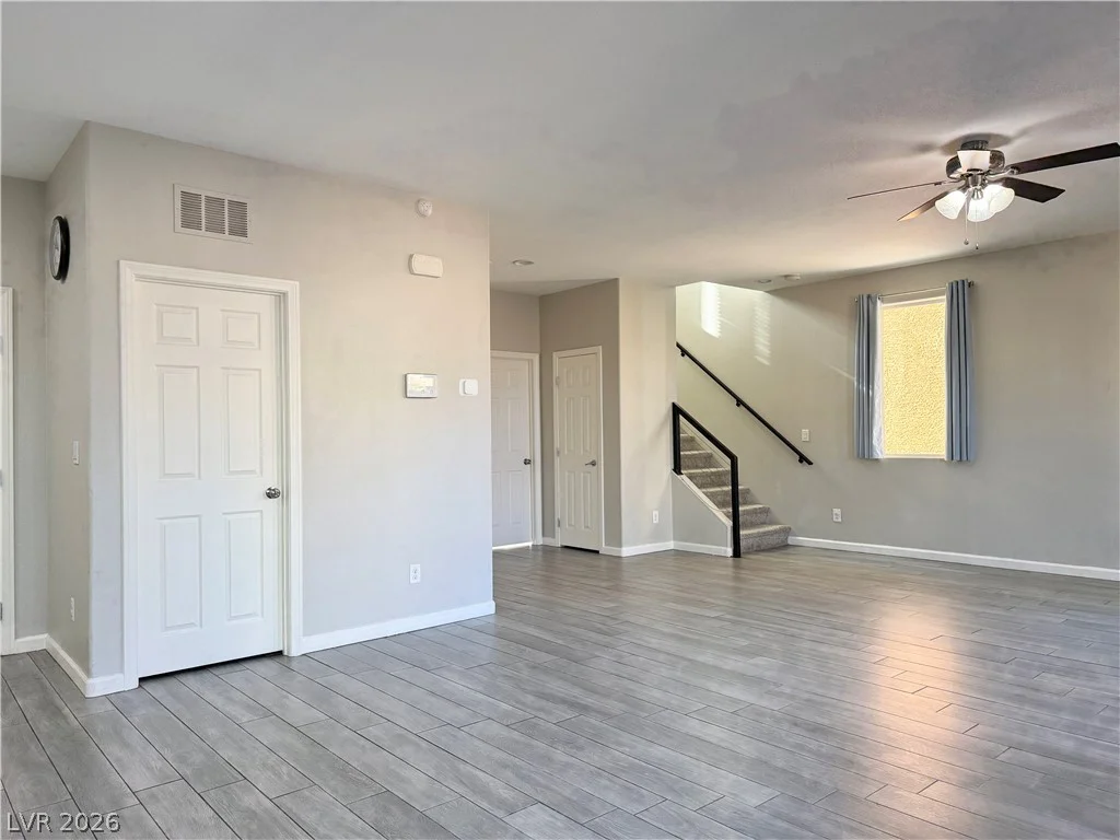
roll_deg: +1.5
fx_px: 777
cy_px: 420
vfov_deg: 56.8
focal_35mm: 24
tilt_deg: +1.0
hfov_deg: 71.6
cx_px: 560
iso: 200
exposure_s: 1/200
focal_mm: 6.76
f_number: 1.78
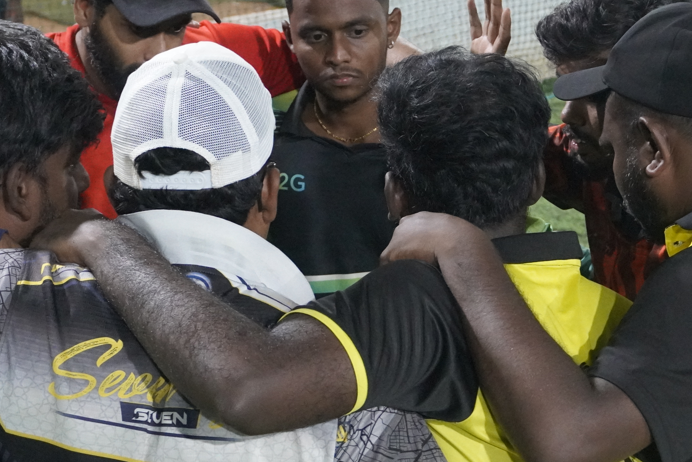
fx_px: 1846
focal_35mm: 96
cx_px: 429
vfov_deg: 14.3
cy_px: 181
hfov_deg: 21.2
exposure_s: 1/125
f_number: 4.5
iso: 6400
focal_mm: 34
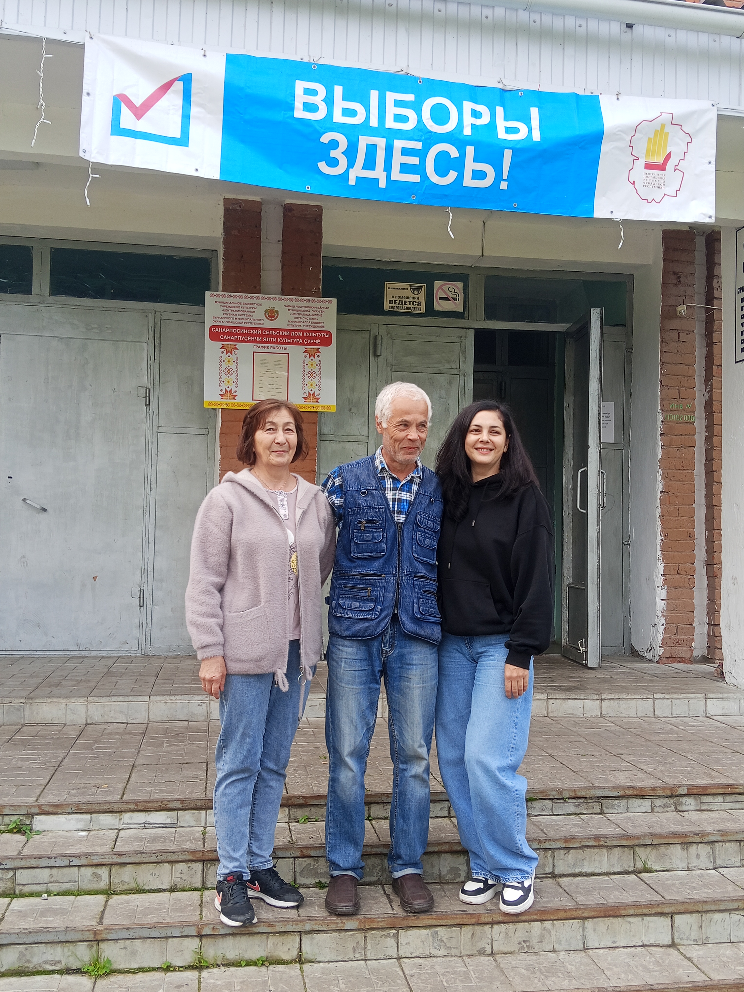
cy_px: 496
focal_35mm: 33
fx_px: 946
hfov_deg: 42.9
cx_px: 372
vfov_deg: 55.4
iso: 50
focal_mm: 3.98
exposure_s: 1/232
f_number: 1.8
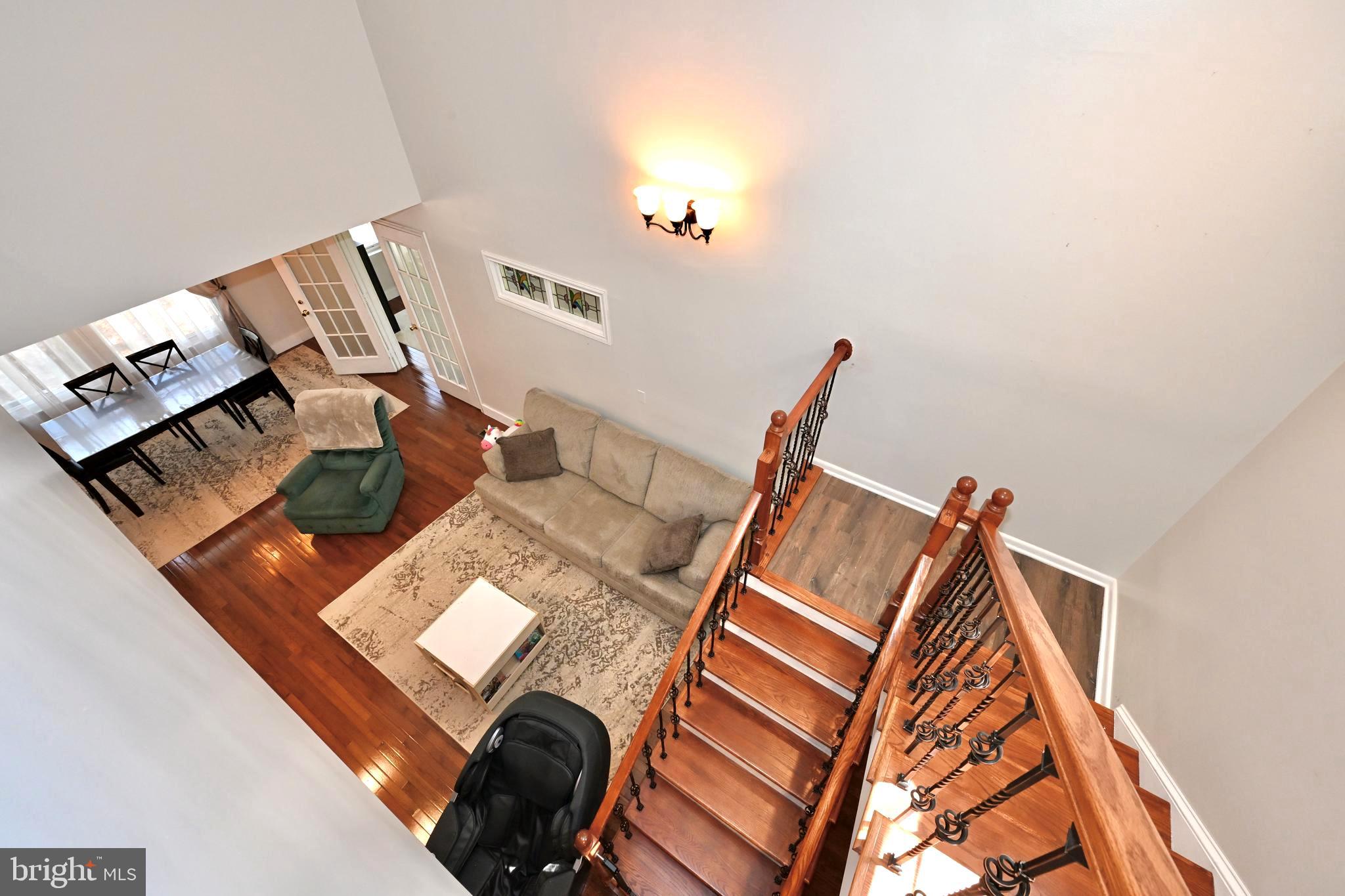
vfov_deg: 81.2
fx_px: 523
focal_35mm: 14
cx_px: 672
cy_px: 448
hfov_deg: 104.3
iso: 2200
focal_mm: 14
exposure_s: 1/60
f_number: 10
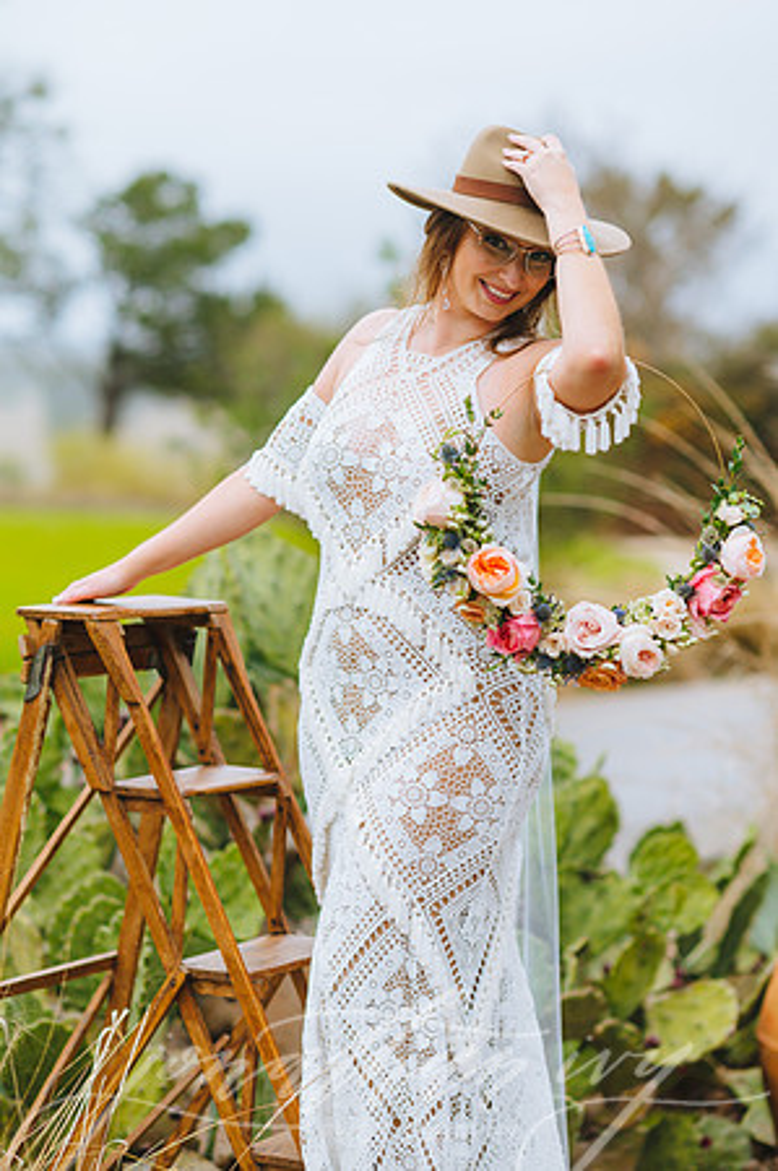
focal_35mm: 85
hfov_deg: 16.0
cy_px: 586
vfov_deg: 23.9
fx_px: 2762
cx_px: 389
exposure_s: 1/1000
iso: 320
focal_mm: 85
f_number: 2
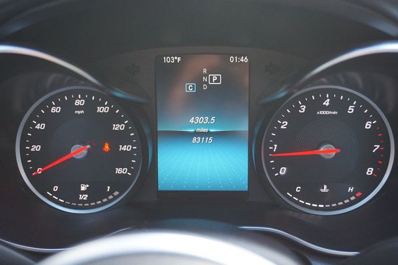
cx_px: 199
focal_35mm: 42
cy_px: 132
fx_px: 464
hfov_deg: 46.4
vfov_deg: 31.9
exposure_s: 1/60
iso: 1000
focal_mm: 28
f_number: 4.5
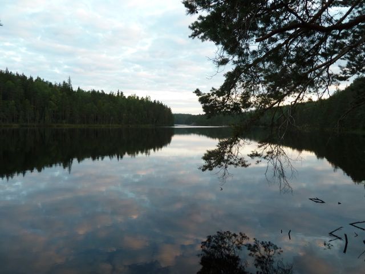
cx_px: 182
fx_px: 264
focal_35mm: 25
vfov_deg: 54.9
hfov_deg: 69.4
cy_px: 137
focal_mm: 4.1
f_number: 3.3
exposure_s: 1/30
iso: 100
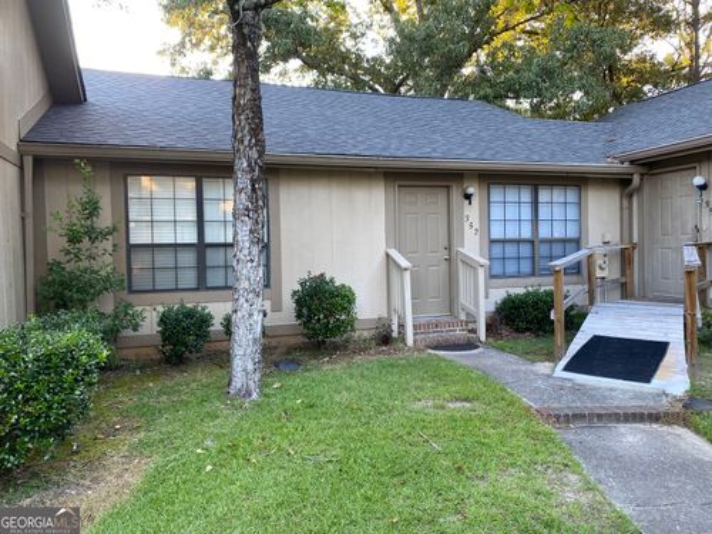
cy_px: 267
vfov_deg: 53.1
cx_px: 356
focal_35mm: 26
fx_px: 535
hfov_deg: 67.3
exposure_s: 1/122
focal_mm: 4.25
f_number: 1.8
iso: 80
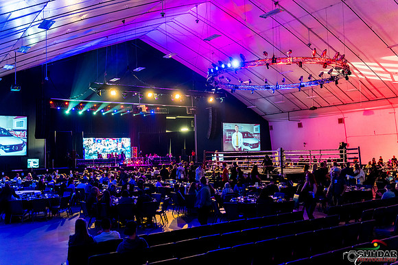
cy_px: 132
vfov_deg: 37.9
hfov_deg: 54.4
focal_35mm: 35
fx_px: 387
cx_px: 199
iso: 4000
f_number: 2.5
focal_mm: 35
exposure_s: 1/100
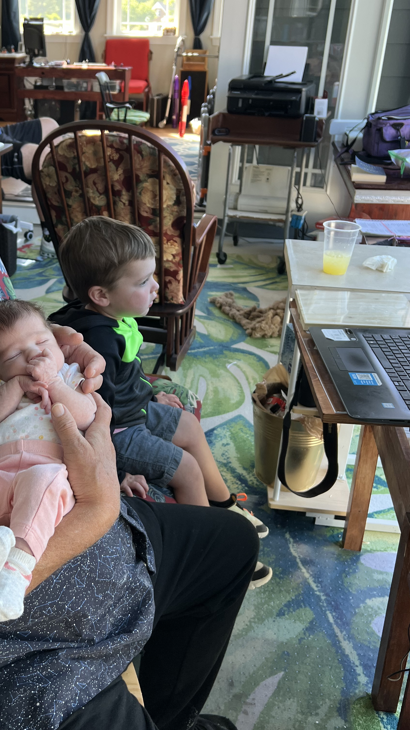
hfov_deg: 30.5
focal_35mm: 38
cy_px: 349
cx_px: 91
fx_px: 734
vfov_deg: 52.8
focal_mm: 5.7
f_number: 1.5
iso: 64
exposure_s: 1/120
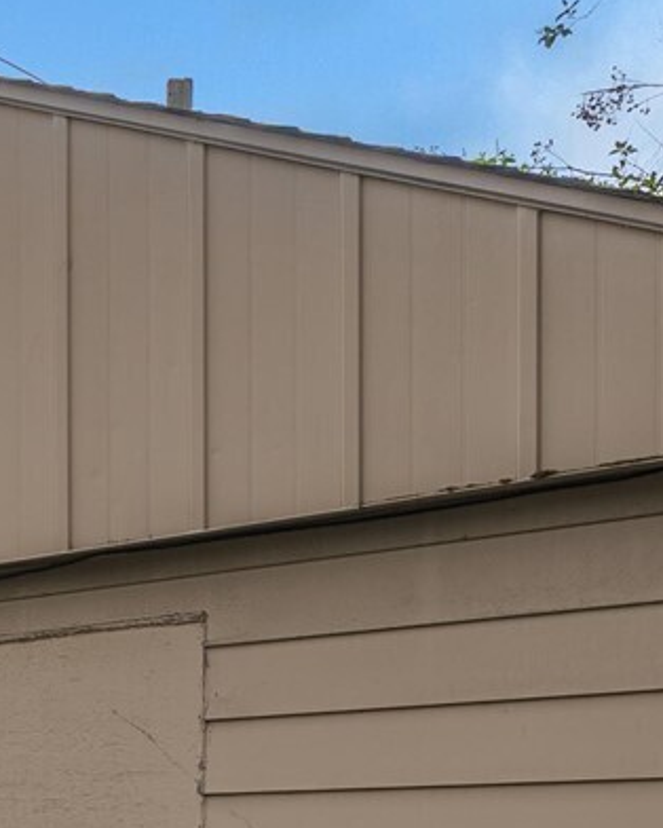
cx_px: -584
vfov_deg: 25.5
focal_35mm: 69
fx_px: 1691
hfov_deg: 17.4
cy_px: 917
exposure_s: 1/160
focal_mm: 17
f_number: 7.1
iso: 80
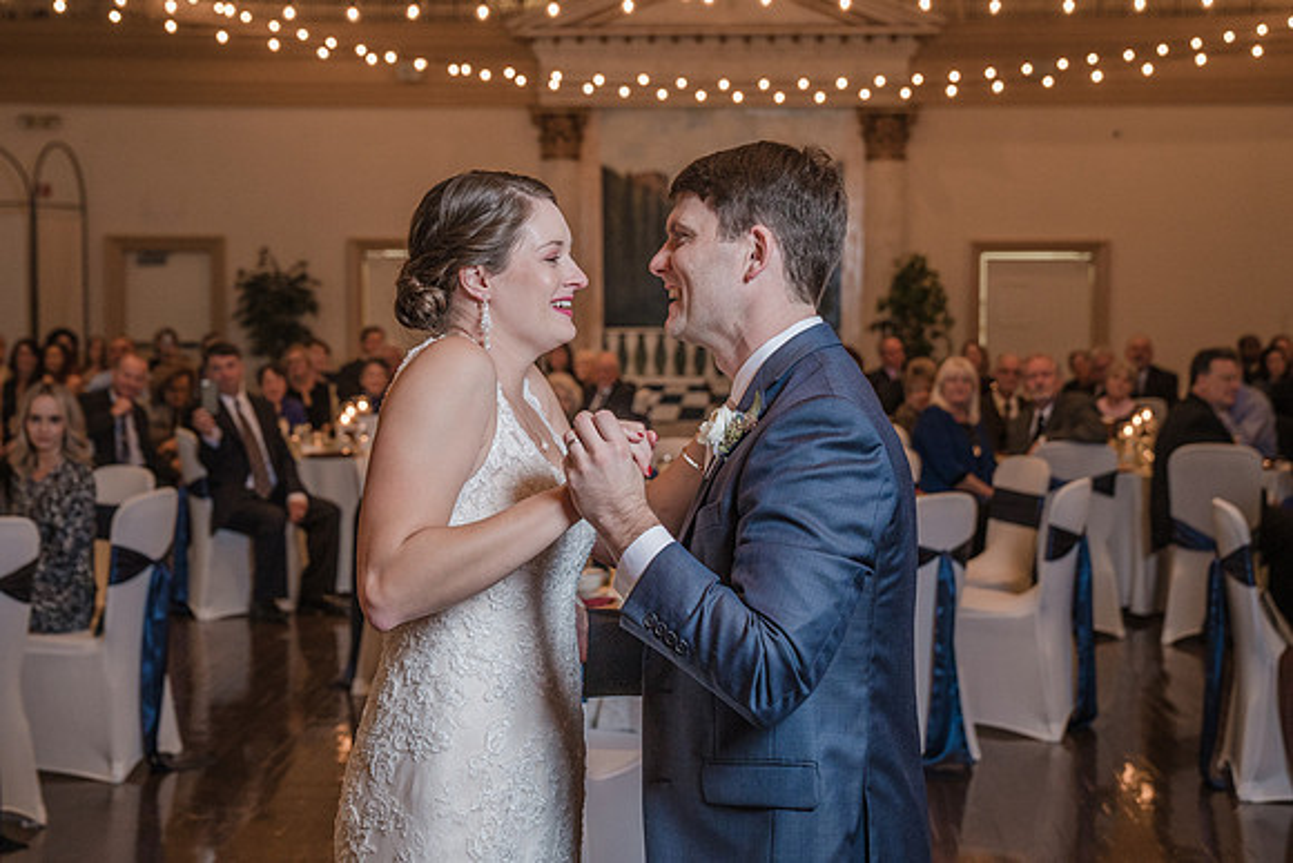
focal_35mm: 55
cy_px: 371
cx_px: 612
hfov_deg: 36.1
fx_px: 1985
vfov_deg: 24.5
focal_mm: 48
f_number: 4
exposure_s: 1/100
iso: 2000
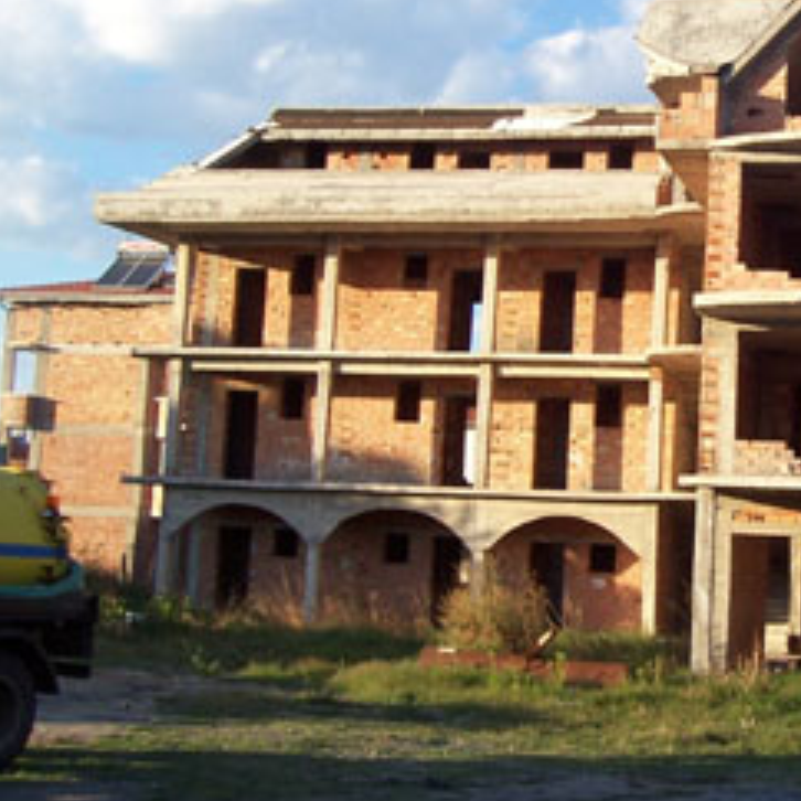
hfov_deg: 26.7
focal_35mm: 62
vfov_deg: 27.7
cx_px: 741
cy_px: 369
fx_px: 1623
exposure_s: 1/180
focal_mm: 5.6
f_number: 5.6
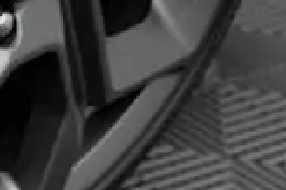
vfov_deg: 6.4
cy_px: 248
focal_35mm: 214
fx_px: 1698
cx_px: -495
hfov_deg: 8.4
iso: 500
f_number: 2.5
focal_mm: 35
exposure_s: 1/160
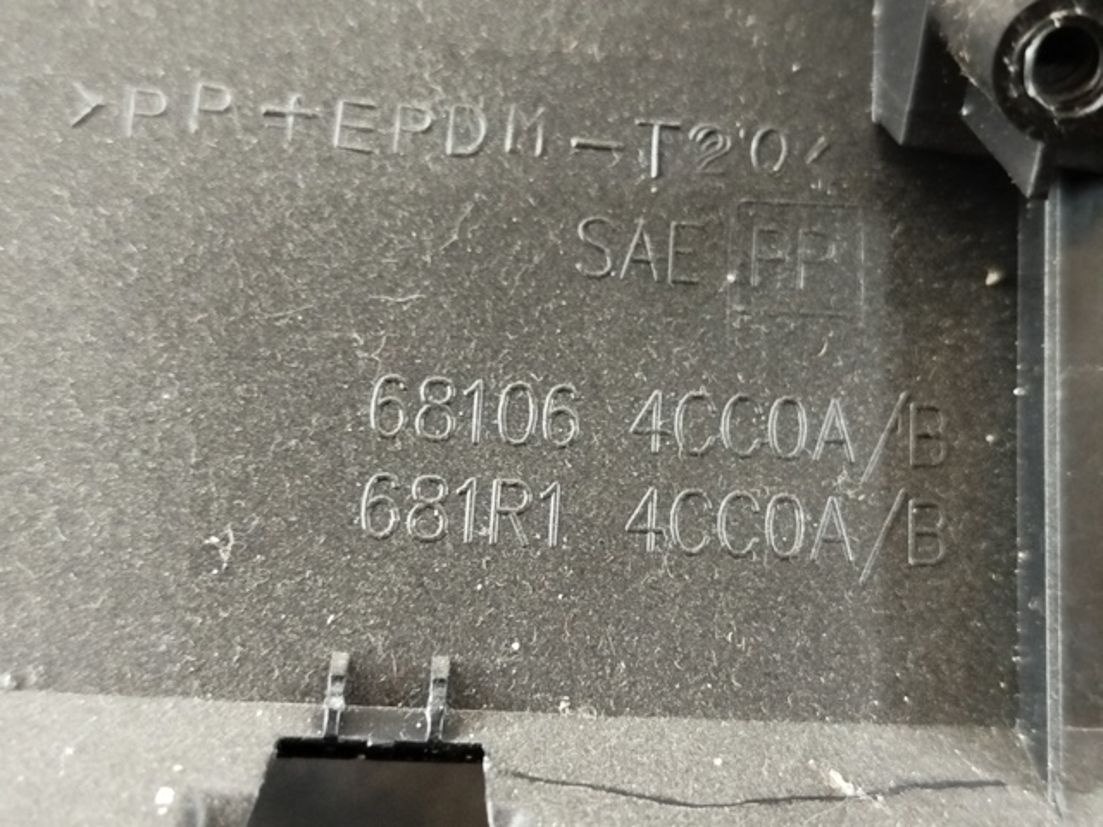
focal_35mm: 48
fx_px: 1529
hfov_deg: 39.7
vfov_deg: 30.3
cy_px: 414
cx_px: 552
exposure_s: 1/17
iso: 1000
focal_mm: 5.31
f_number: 1.7
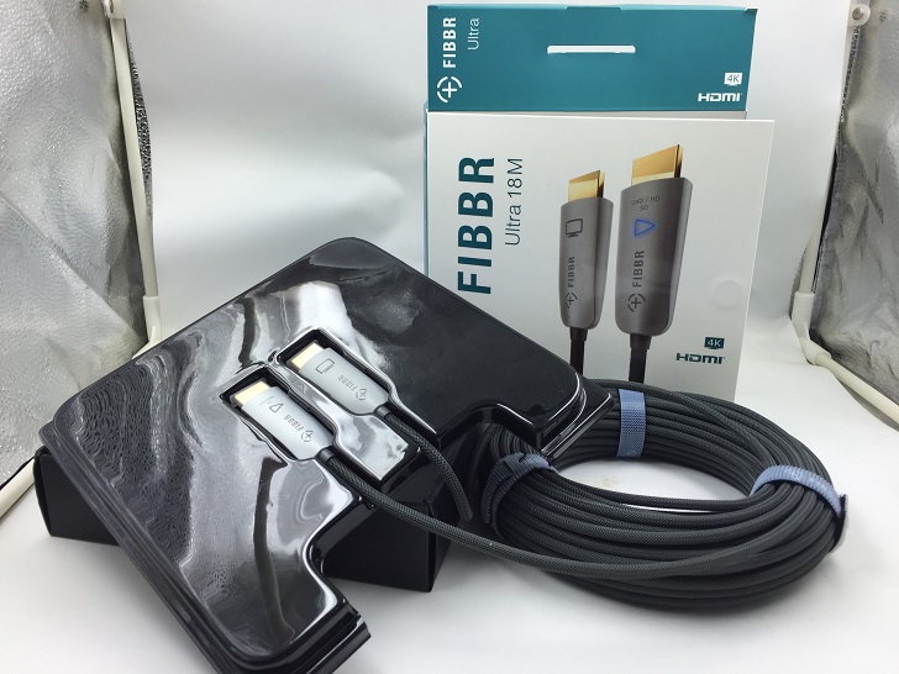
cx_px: 450
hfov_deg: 61.7
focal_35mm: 29
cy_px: 337
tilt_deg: -17.1
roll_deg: -0.3
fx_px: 753
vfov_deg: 48.2
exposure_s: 1/153
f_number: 2.2
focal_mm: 4.15
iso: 32
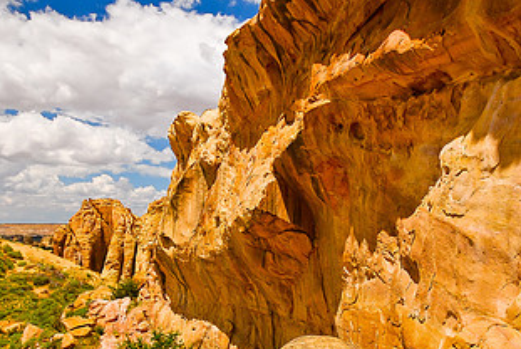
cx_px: 270
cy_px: 214
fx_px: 406
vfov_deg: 46.2
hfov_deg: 65.4
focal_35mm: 28
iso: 100
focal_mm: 10
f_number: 8
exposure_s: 1/125
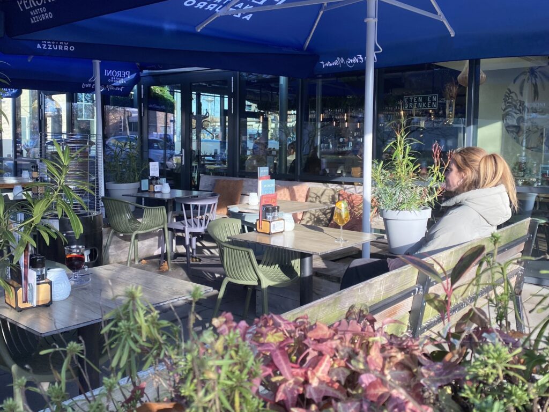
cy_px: 206
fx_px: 412
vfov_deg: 53.1
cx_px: 274
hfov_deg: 67.3
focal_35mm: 26
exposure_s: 1/504
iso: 32
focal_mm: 4.25
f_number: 1.8
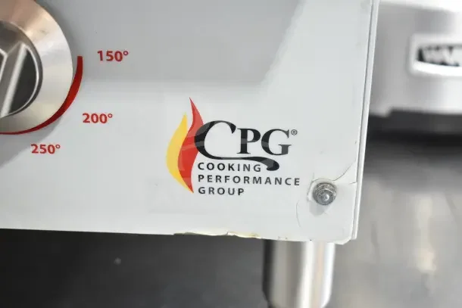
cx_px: 231
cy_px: 154
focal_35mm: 57
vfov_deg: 23.8
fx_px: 732
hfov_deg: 35.0
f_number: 4.8
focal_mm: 38
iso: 1250
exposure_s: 1/60
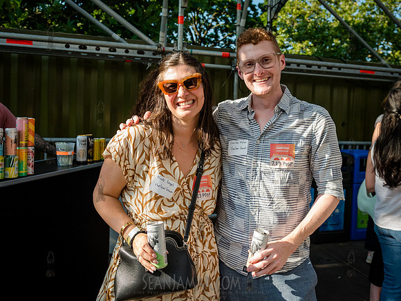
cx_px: 224
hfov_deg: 55.1
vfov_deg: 42.8
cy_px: 130
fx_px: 383
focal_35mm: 33
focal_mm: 27
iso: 1600
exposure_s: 1/4000
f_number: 4
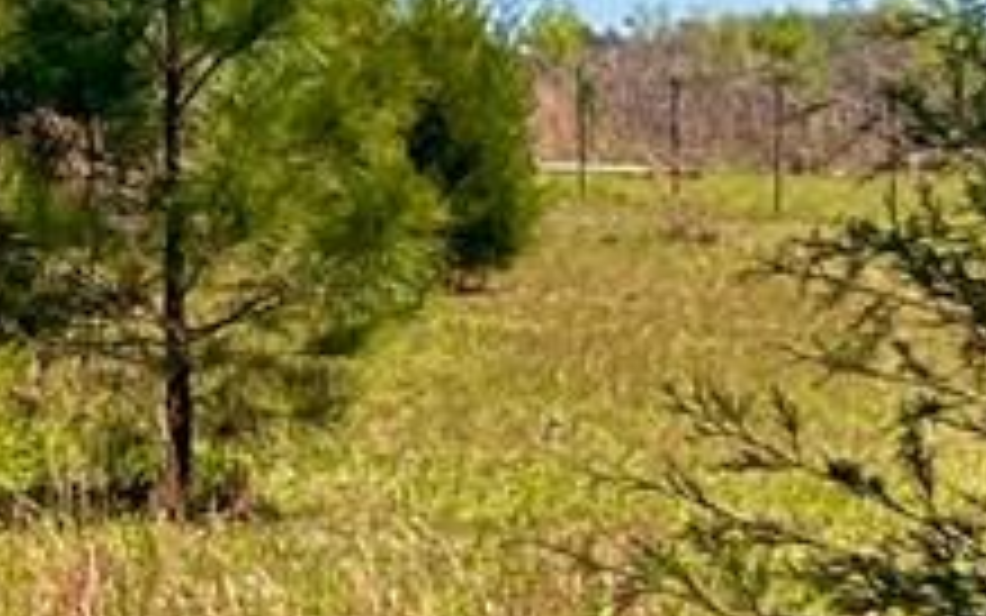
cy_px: 31
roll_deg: +0.6
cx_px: -396
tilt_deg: +0.6
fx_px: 5403
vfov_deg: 6.5
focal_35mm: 201
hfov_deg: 10.2
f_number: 1.6
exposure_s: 1/2268
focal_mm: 5.1
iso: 50
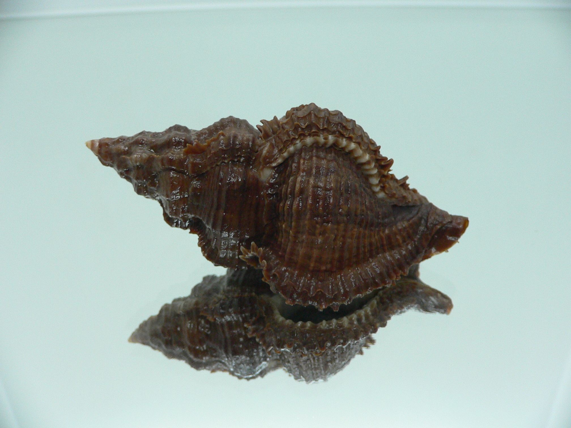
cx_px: 286
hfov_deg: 52.6
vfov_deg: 40.7
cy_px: 214
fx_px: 577
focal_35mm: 35
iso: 150
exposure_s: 1/60
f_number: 2.8
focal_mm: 4.6
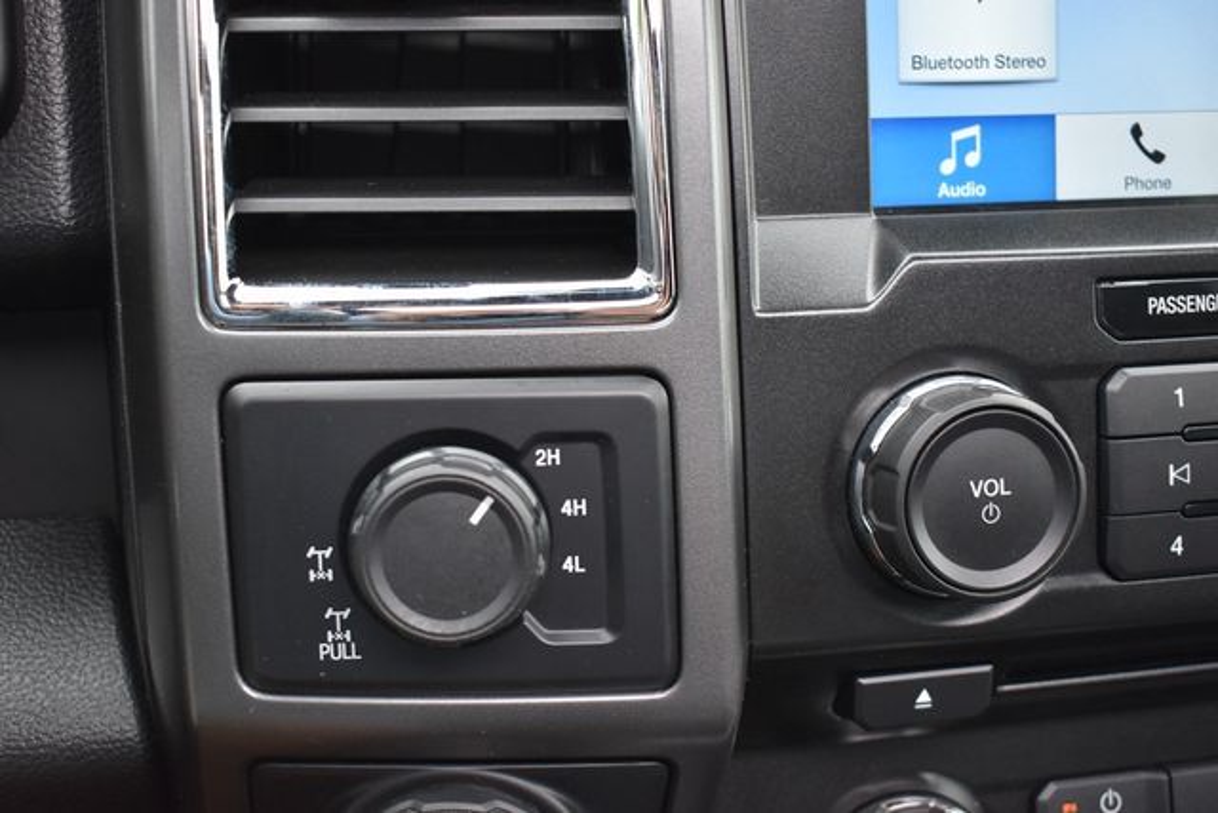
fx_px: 1574
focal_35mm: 46
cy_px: 406
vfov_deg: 29.0
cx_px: 609
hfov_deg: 42.3
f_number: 4.2
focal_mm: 31
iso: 800
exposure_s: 1/160
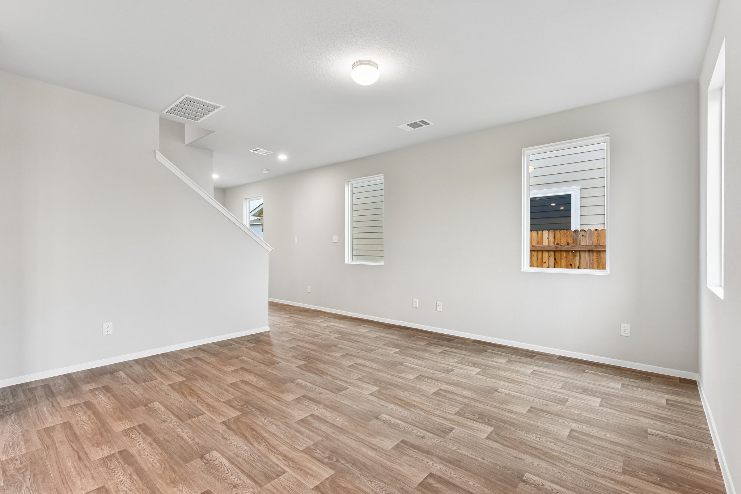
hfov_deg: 96.7
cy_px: 247
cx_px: 370
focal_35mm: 16
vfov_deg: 73.7
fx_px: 329
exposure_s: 1/15
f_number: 8
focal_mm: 16
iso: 360
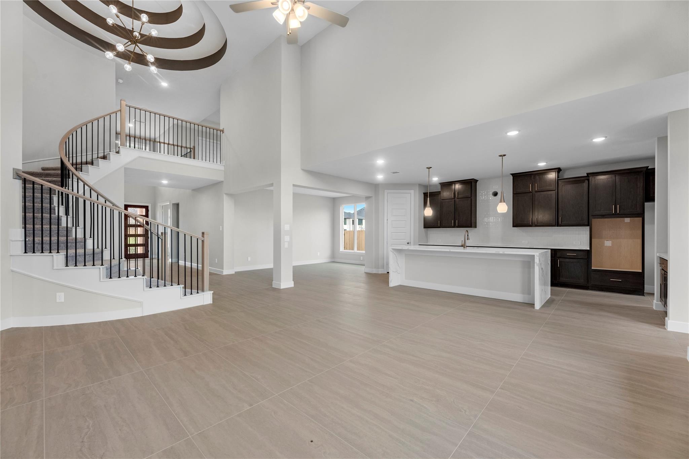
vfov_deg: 81.2
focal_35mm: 14
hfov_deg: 104.3
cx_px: 344
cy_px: 230
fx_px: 268
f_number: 9
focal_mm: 14
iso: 250
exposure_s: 1/13
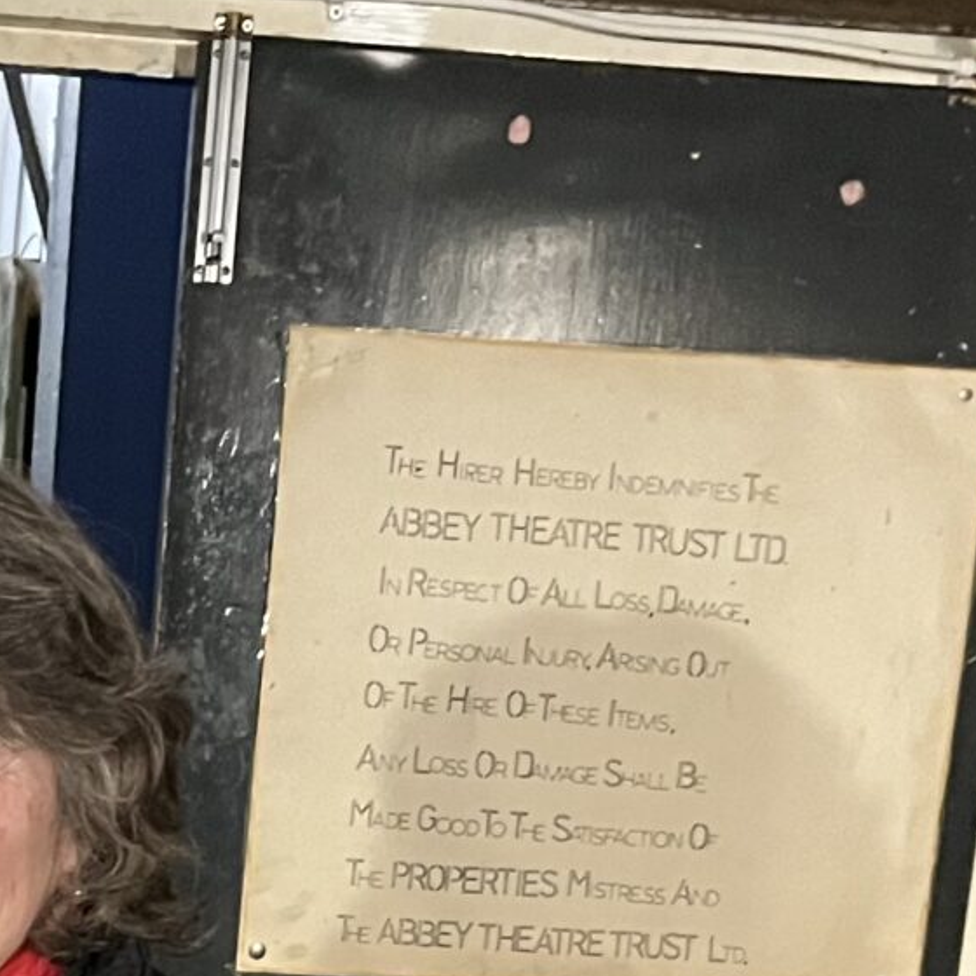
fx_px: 3349
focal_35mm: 105
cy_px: 1490
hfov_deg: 16.2
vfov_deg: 15.3
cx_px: -61
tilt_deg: -16.6
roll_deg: -3.6
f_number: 1.6
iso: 640
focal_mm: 5.1
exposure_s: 1/33
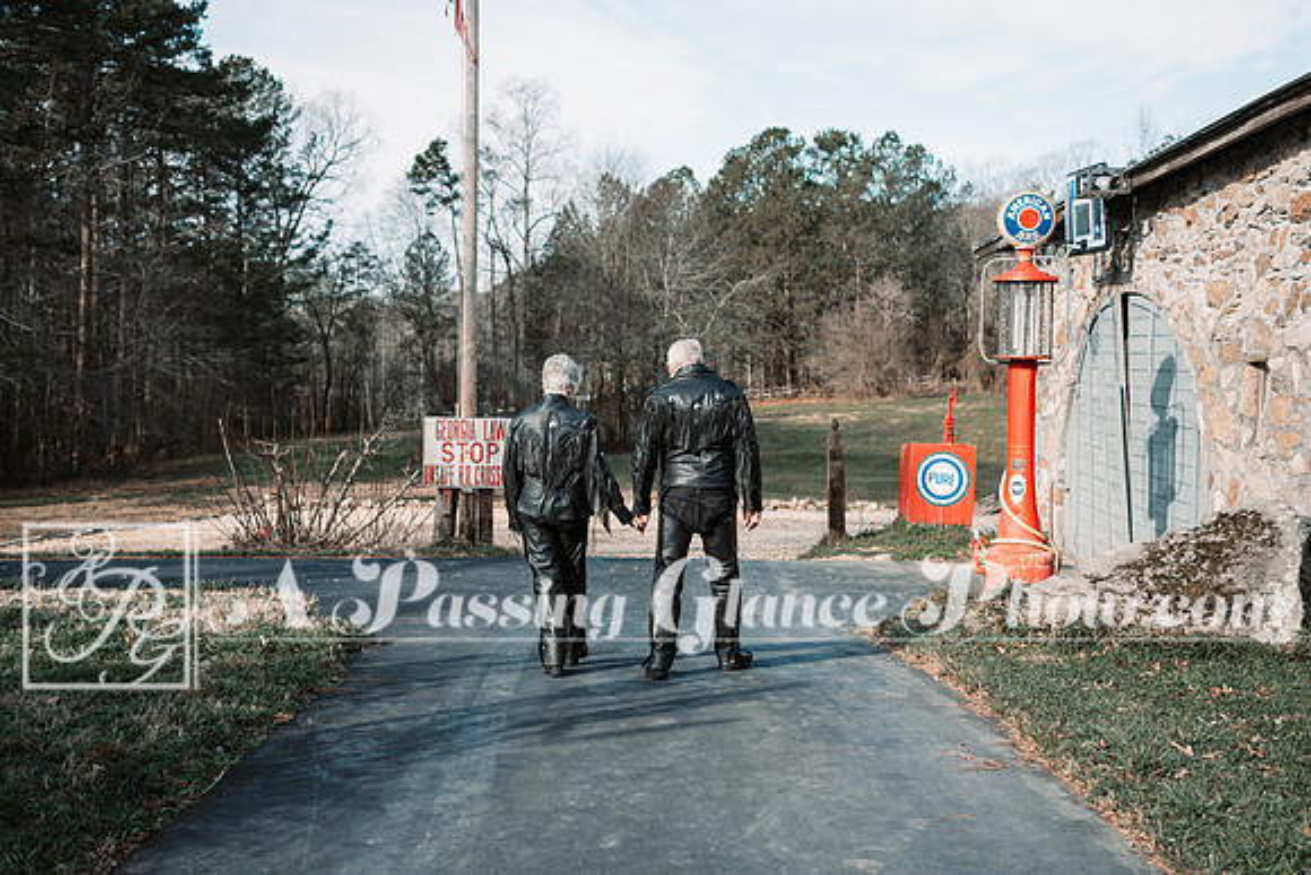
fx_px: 1503
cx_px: 667
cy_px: 437
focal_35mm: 41
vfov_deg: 32.4
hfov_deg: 47.1
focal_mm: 40
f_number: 3.2
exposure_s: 1/1250
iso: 250
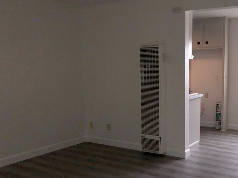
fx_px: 282
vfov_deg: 35.1
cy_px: 101
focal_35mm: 41
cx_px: 174
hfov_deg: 44.5
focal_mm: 4
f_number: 1.8
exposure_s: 1/522
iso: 20
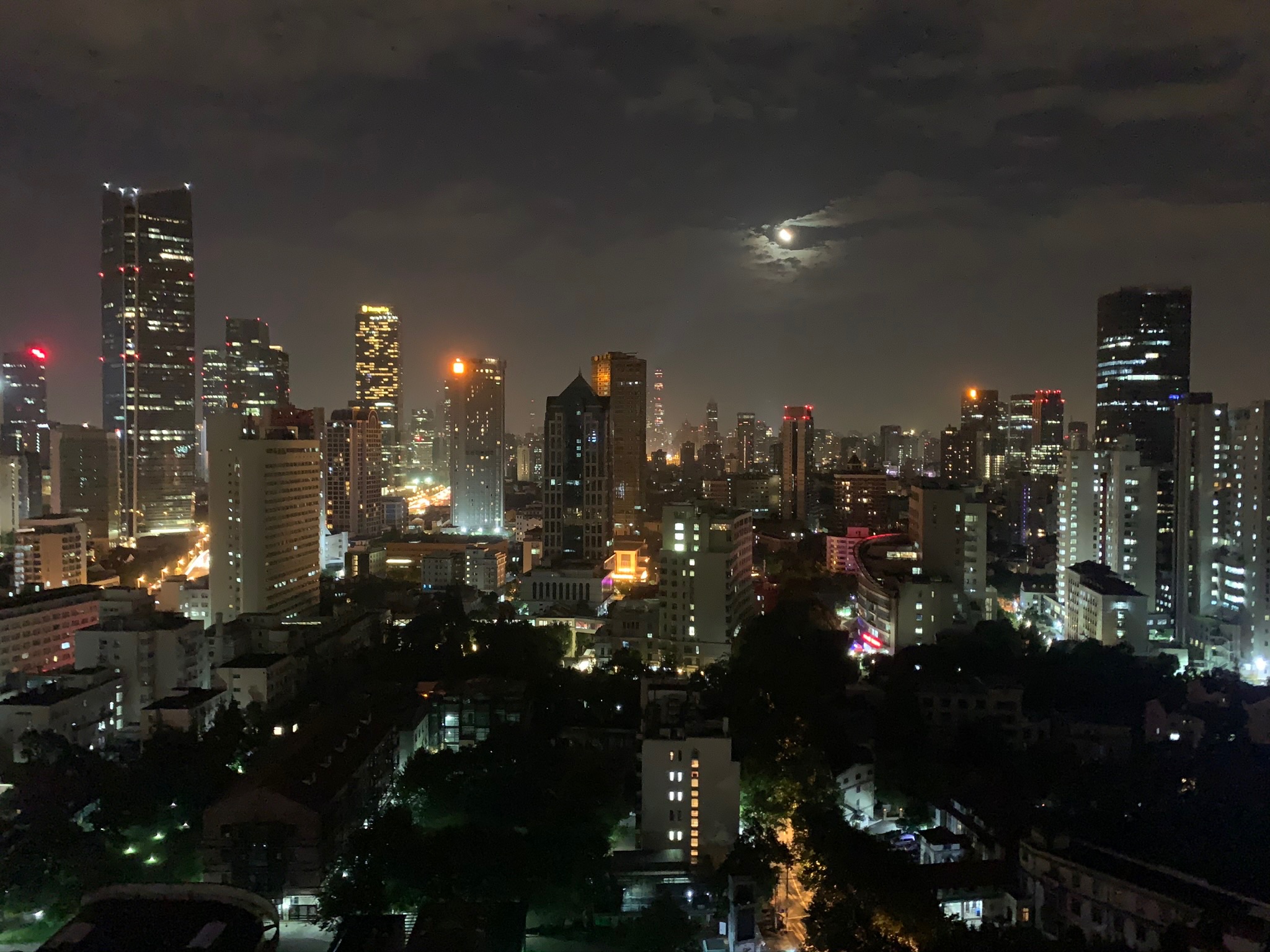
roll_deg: -0.3
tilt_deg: -2.5
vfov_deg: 53.1
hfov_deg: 67.3
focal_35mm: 26
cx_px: 635
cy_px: 476
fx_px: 954
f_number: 1.8
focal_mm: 4.25
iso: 1250
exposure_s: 1/4
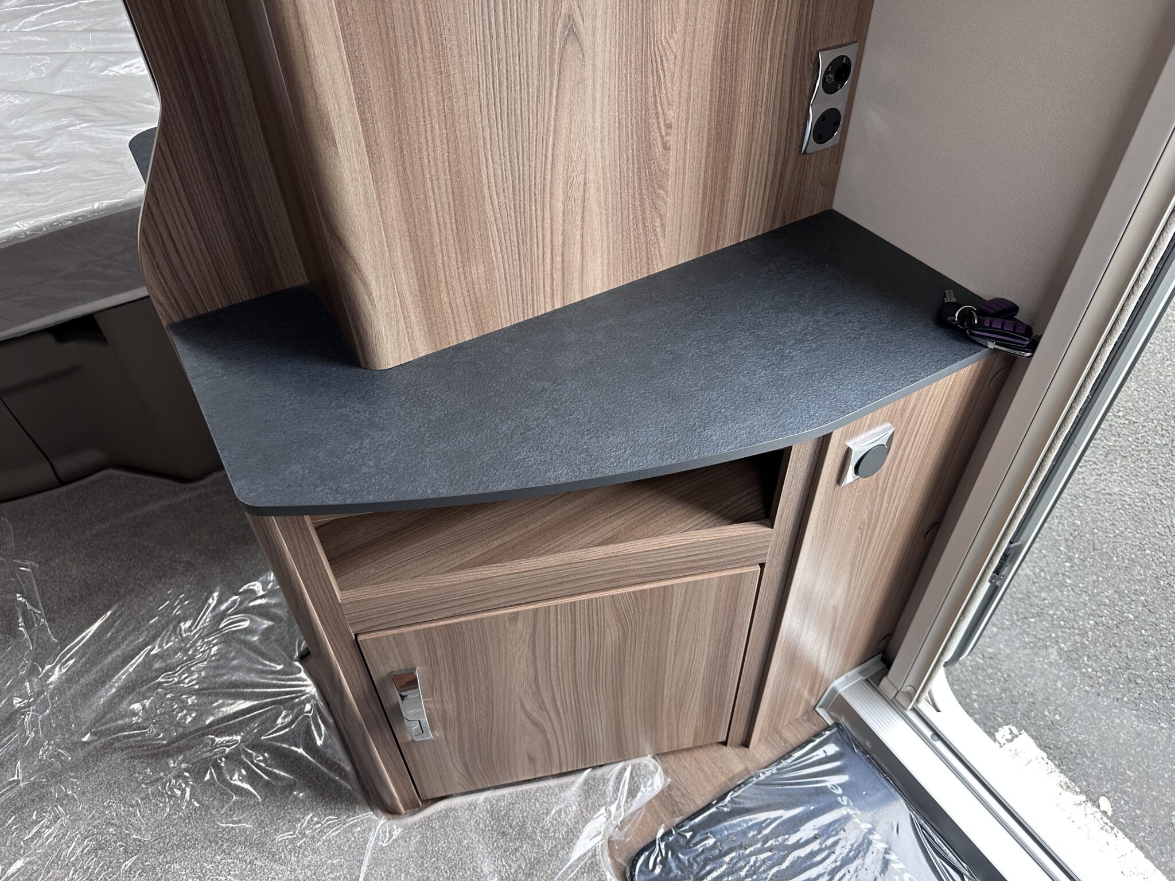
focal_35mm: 24
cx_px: 588
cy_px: 440
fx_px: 815
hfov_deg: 71.6
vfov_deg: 56.8
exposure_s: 1/121
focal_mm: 6.86
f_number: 1.78
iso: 125
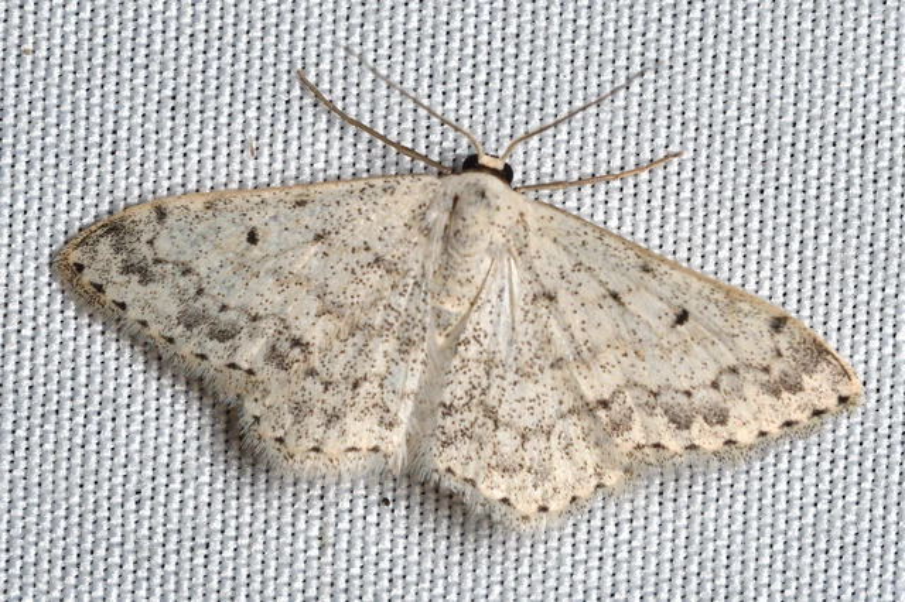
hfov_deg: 9.2
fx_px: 5653
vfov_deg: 6.1
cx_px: 452
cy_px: 301
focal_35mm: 225
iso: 100
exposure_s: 1/250
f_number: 10
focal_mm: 150
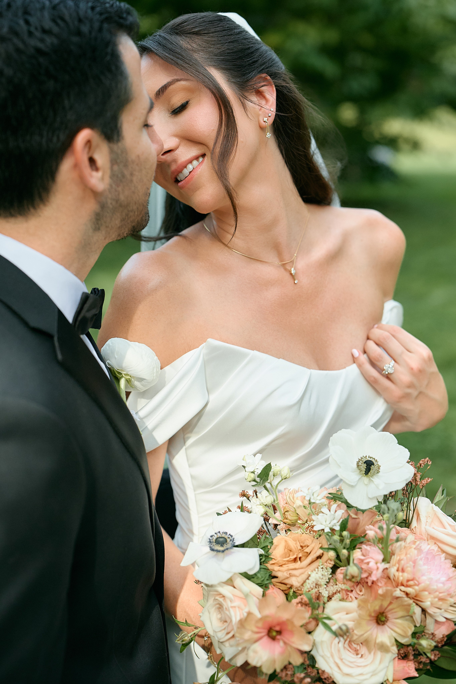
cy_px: 342
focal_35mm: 55
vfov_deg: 36.2
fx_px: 1045
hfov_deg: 24.6
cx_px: 228
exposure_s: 1/5000
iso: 640
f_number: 2.5
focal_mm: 55
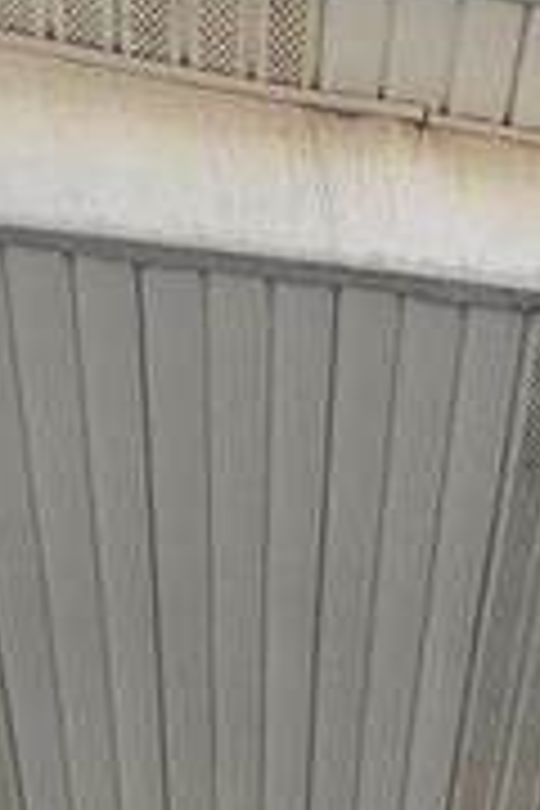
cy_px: 1966
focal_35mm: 81
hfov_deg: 16.2
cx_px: 652
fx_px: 1822
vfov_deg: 14.8
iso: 50
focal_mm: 2.2
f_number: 2.2
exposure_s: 1/389
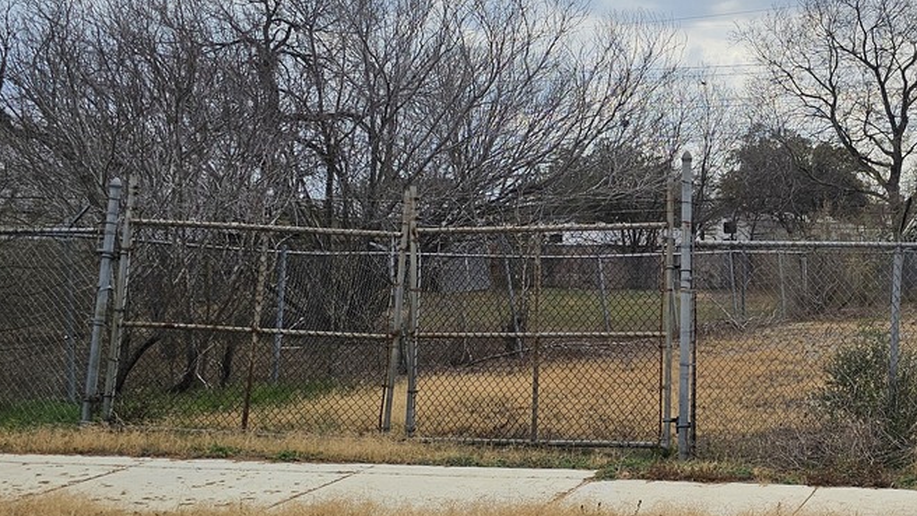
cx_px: 882
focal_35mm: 55
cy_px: 305
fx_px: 1337
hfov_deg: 34.9
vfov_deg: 21.8
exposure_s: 1/1484
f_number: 1.7
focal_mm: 6.3
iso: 16
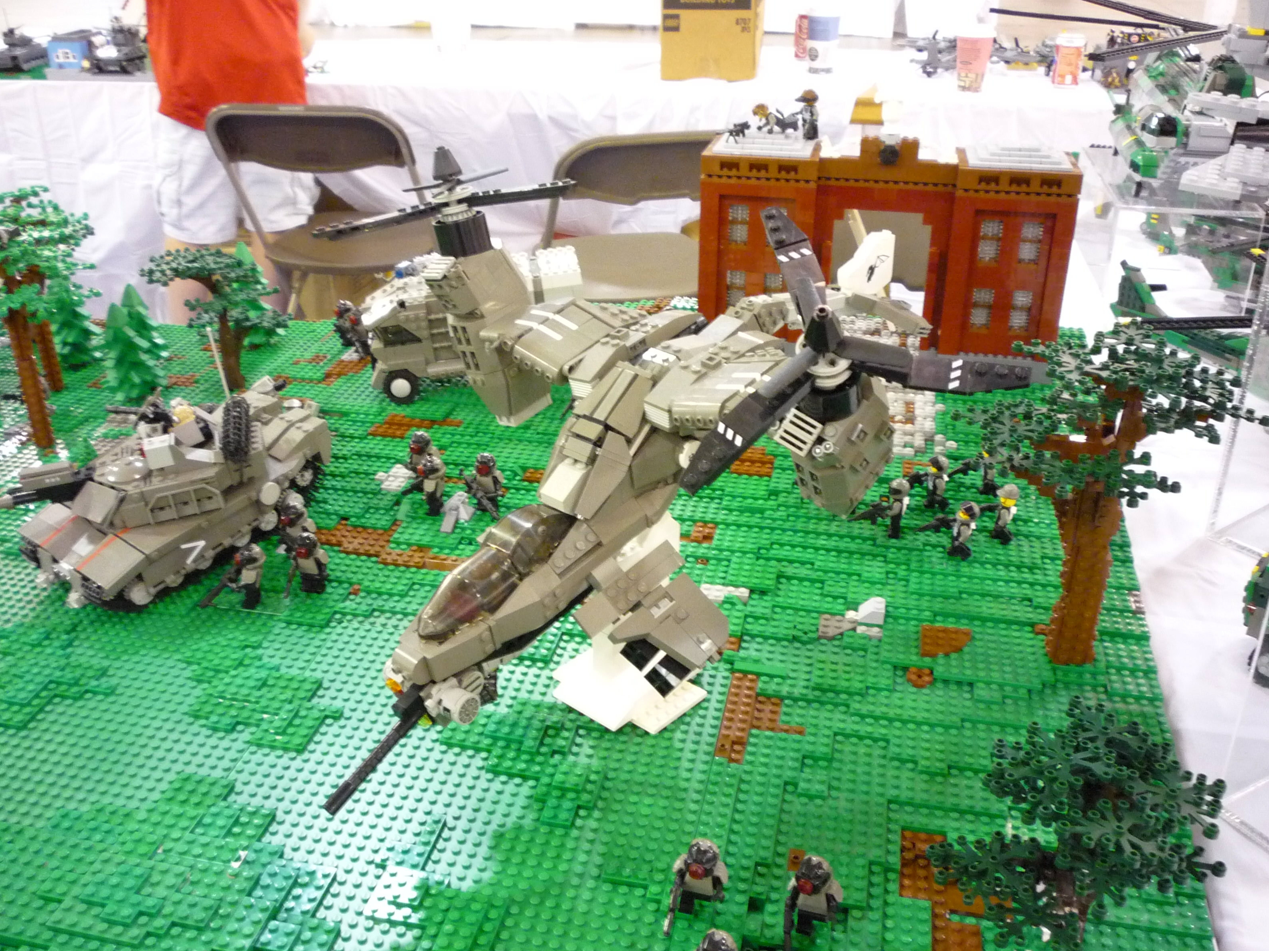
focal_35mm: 33
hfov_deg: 55.3
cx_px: 628
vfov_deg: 42.9
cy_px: 490
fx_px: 1210
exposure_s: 1/10
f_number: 3.3
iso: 400
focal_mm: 5.2
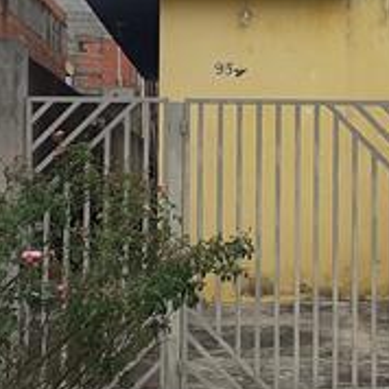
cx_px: 297
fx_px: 1360
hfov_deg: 16.2
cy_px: 129
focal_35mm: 107
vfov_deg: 16.2
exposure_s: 1/430
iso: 40
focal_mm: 3.6
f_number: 1.9
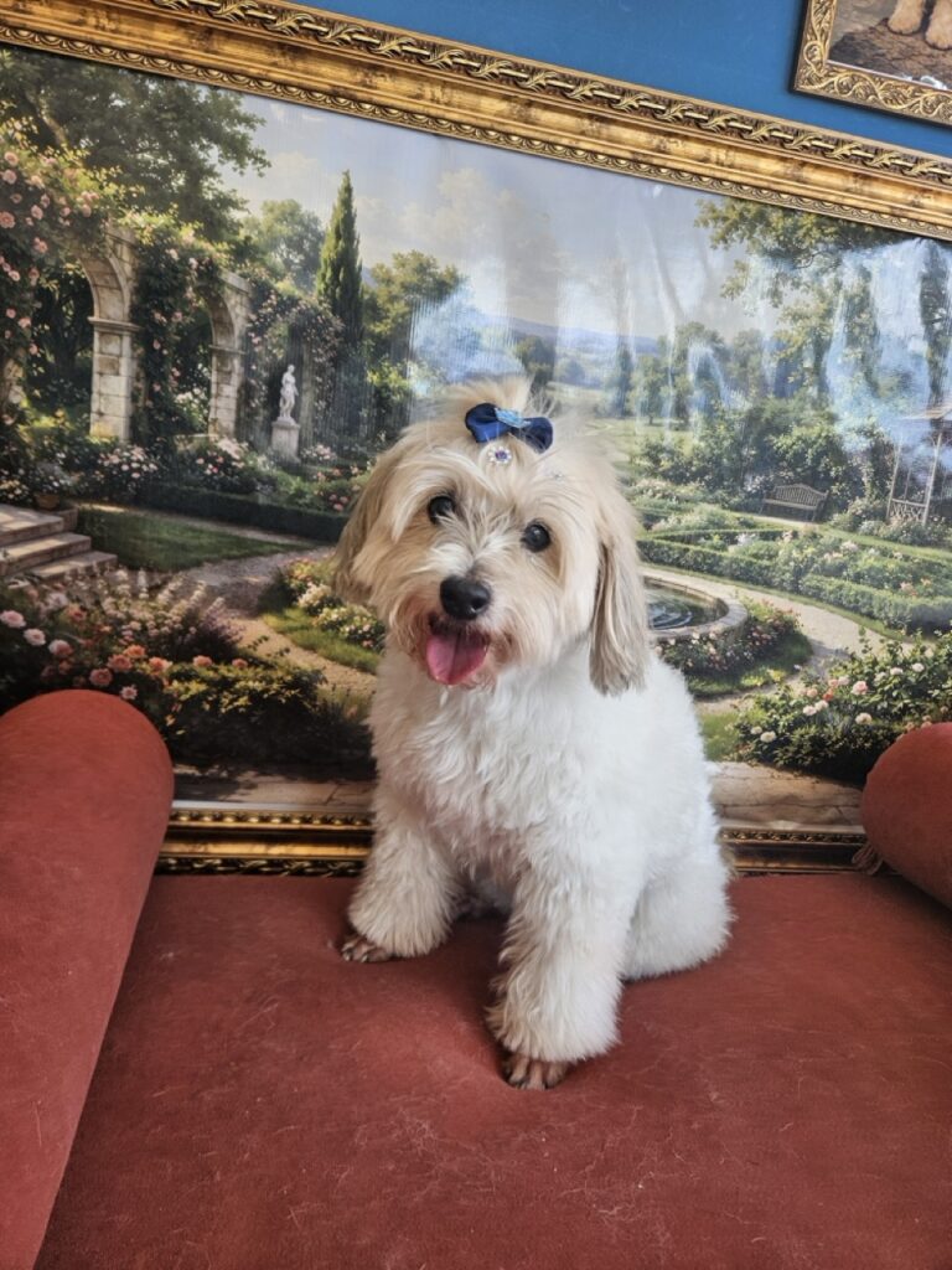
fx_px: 843
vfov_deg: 73.9
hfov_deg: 58.9
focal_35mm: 23
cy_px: 635
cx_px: 476
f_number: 1.8
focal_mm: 5.4
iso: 40
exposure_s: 1/221
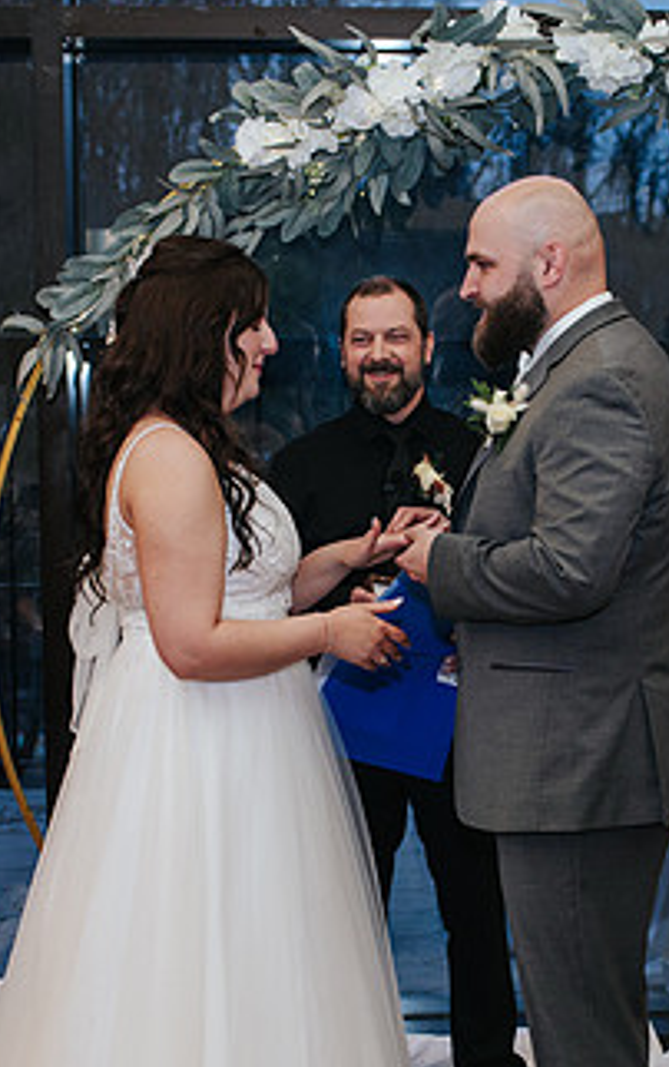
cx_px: 445
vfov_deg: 27.3
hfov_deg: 17.4
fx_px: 2182
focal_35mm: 75
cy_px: 728
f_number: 3.2
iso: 800
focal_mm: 35
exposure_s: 1/200
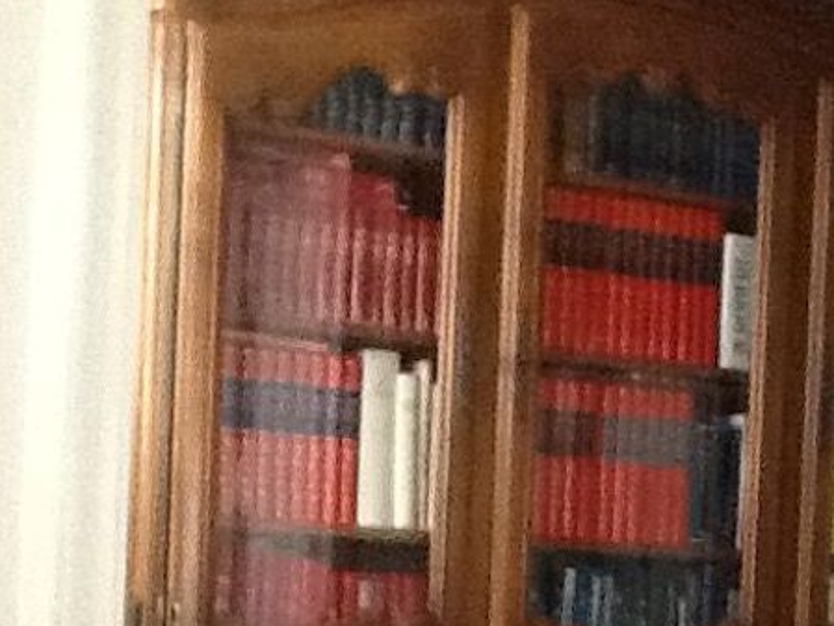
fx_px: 2362
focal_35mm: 98
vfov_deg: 14.8
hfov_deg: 19.5
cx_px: 804
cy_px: 632
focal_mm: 2.03
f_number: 2.4
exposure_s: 1/20
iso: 320
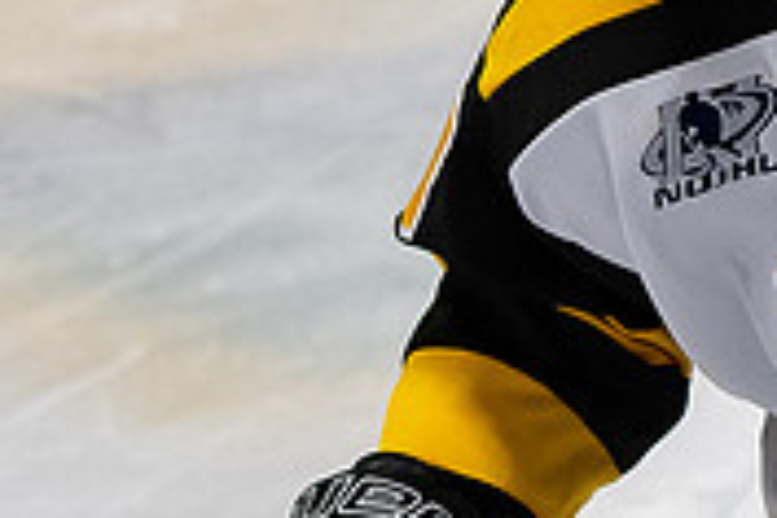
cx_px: 1042
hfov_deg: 3.5
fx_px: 12539
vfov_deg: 2.4
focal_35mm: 581
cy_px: -483
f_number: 3.5
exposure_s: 1/800
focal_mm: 75
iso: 2000
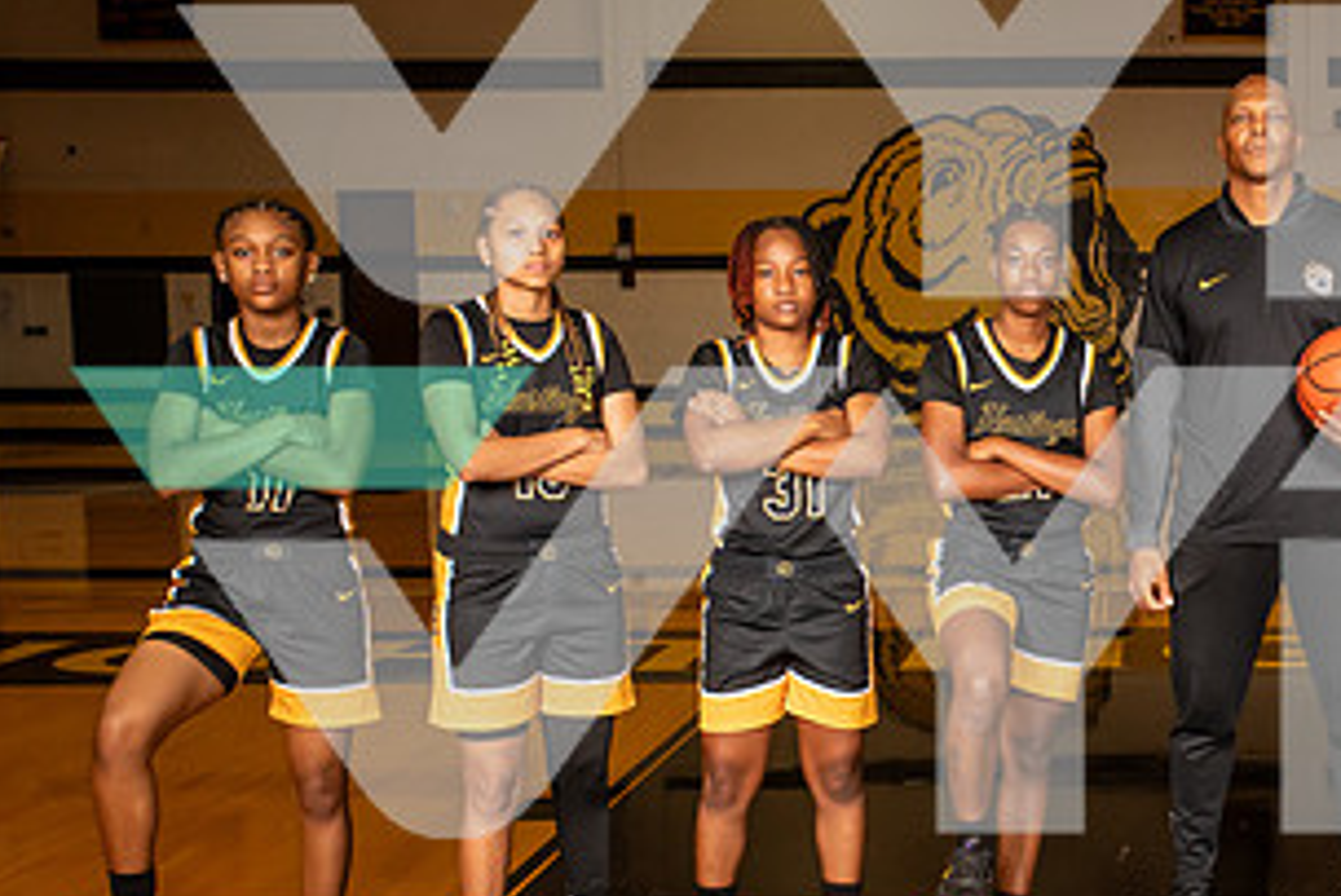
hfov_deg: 31.4
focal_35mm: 61
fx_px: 2273
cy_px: 602
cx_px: 1195
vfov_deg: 22.2
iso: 640
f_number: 7.1
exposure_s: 1/400
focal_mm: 32
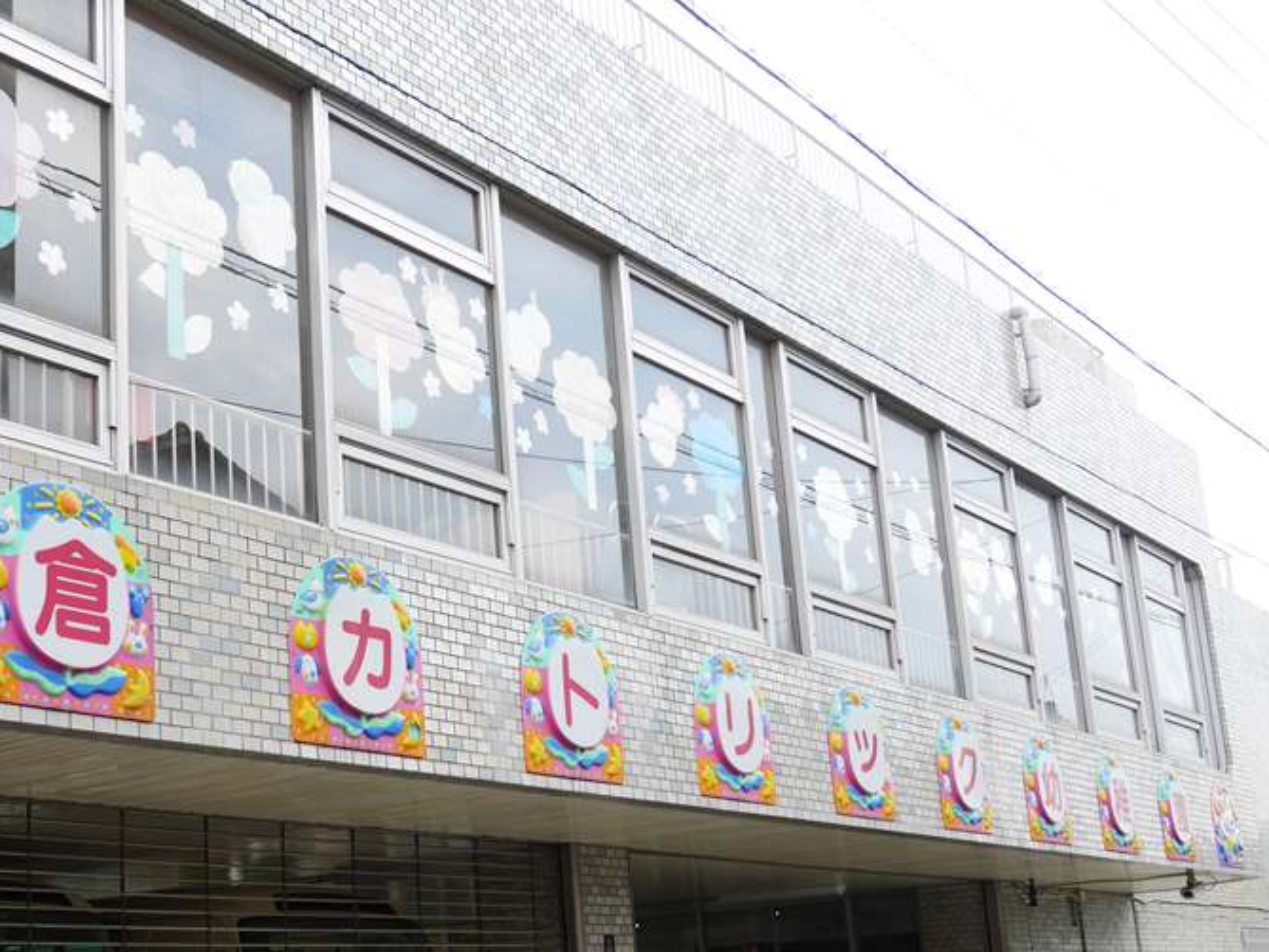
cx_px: 391
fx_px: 1797
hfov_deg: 38.3
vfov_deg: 29.5
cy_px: 618
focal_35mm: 49
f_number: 5
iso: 200
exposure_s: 1/200
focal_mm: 16
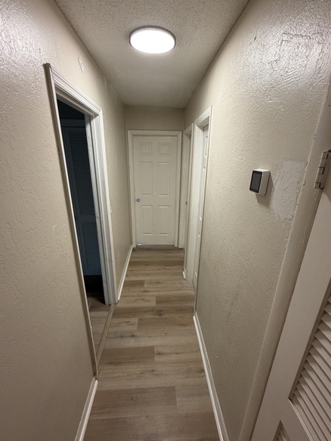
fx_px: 204
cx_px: 169
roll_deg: -0.9
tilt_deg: -17.3
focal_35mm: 16
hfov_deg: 78.1
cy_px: 229
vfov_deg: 94.4
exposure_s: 1/120
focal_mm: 2.22
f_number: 2.2
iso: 250
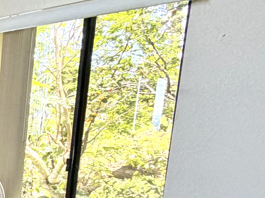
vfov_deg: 24.3
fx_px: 444
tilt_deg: -7.1
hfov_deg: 18.8
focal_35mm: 58
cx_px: -274
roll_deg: +0.2
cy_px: 189
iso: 64
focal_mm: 2.22
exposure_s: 1/121
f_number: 2.2
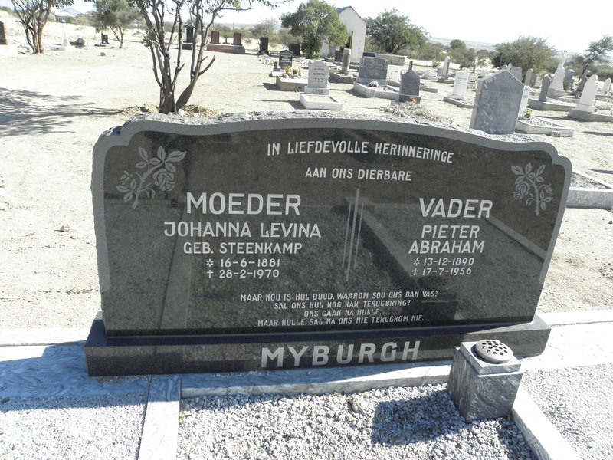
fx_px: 460
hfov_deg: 67.3
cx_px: 306
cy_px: 230
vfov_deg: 53.1
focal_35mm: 26
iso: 64
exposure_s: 1/125
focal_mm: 4.6
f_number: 5.6
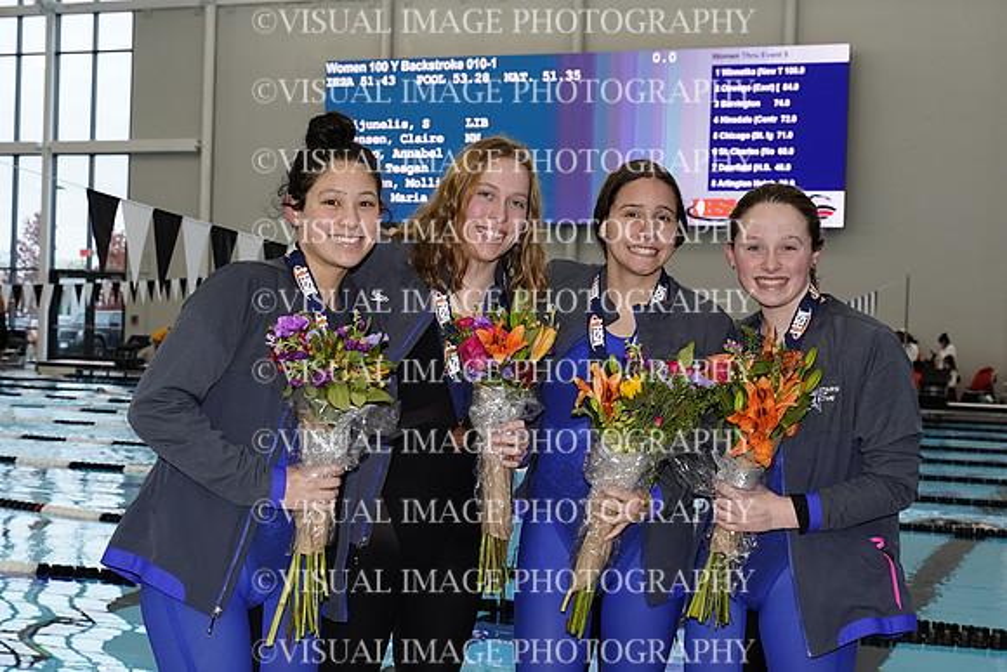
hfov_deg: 34.5
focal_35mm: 58
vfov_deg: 23.4
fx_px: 1623
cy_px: 336
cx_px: 504
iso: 1250
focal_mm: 39
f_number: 5.6
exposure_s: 1/200
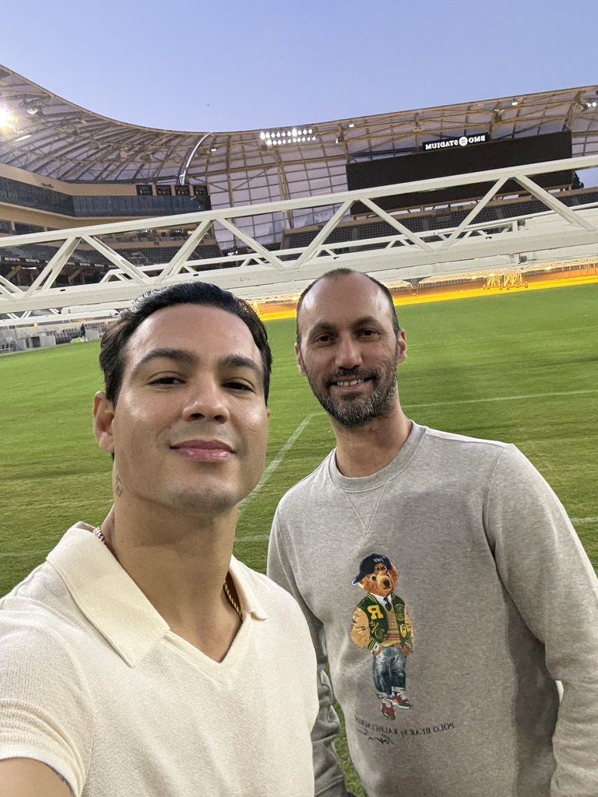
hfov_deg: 46.8
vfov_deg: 60.0
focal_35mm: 30
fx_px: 691
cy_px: 398
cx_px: 299
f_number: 1.9
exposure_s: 1/60
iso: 80
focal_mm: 2.69
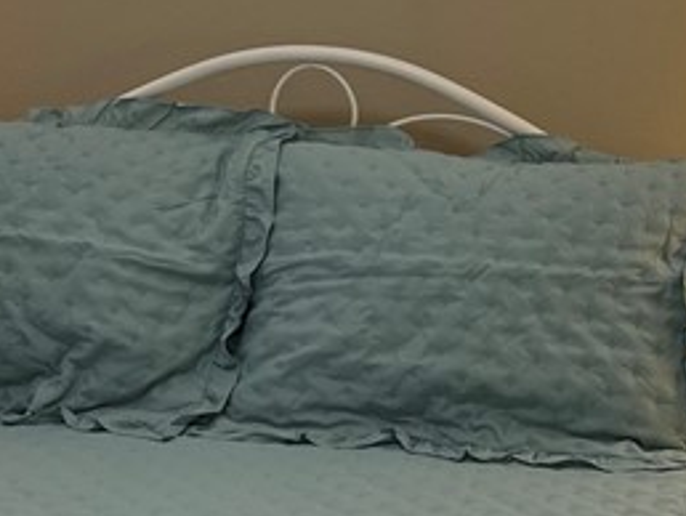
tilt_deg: -5.4
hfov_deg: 19.0
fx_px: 2043
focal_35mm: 103
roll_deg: -0.3
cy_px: 112
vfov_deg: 14.3
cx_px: 444
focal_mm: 5.7
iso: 100
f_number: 1.5
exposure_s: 1/120
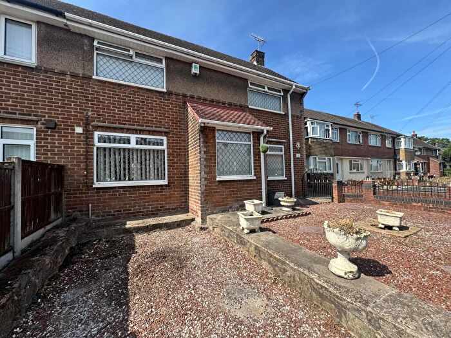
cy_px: 169
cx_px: 226
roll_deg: +2.0
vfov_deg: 85.7
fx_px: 182
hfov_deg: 102.1
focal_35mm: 14
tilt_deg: +1.5
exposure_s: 1/1020
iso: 40
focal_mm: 2.22
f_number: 2.2
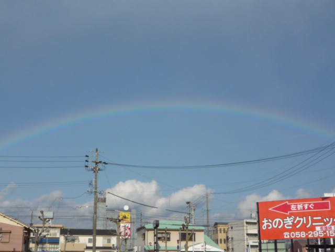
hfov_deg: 40.4
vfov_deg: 30.9
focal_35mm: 47
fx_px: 455
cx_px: 168
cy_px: 126
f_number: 5.6
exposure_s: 1/640
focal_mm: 4.7
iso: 100
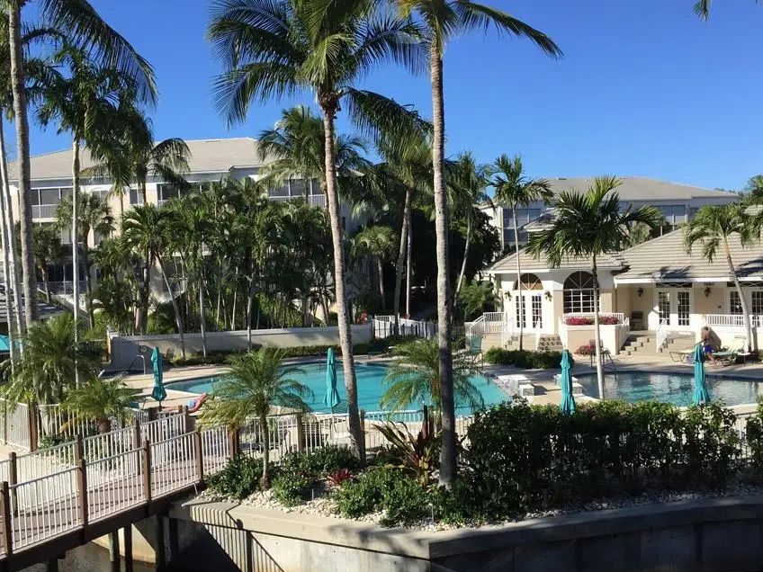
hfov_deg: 52.6
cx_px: 389
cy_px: 302
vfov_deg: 40.7
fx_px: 771
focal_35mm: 35
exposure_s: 1/1582
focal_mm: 4.15
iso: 32
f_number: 2.2
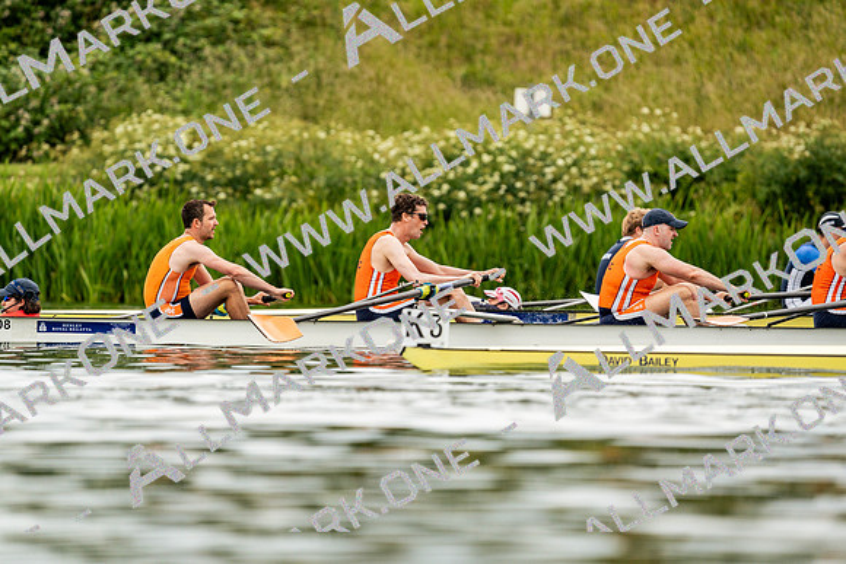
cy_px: 282
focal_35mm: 500
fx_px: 11752
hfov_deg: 4.1
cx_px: 423
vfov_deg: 2.8
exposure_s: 1/2000
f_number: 6.3
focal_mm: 500
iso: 500
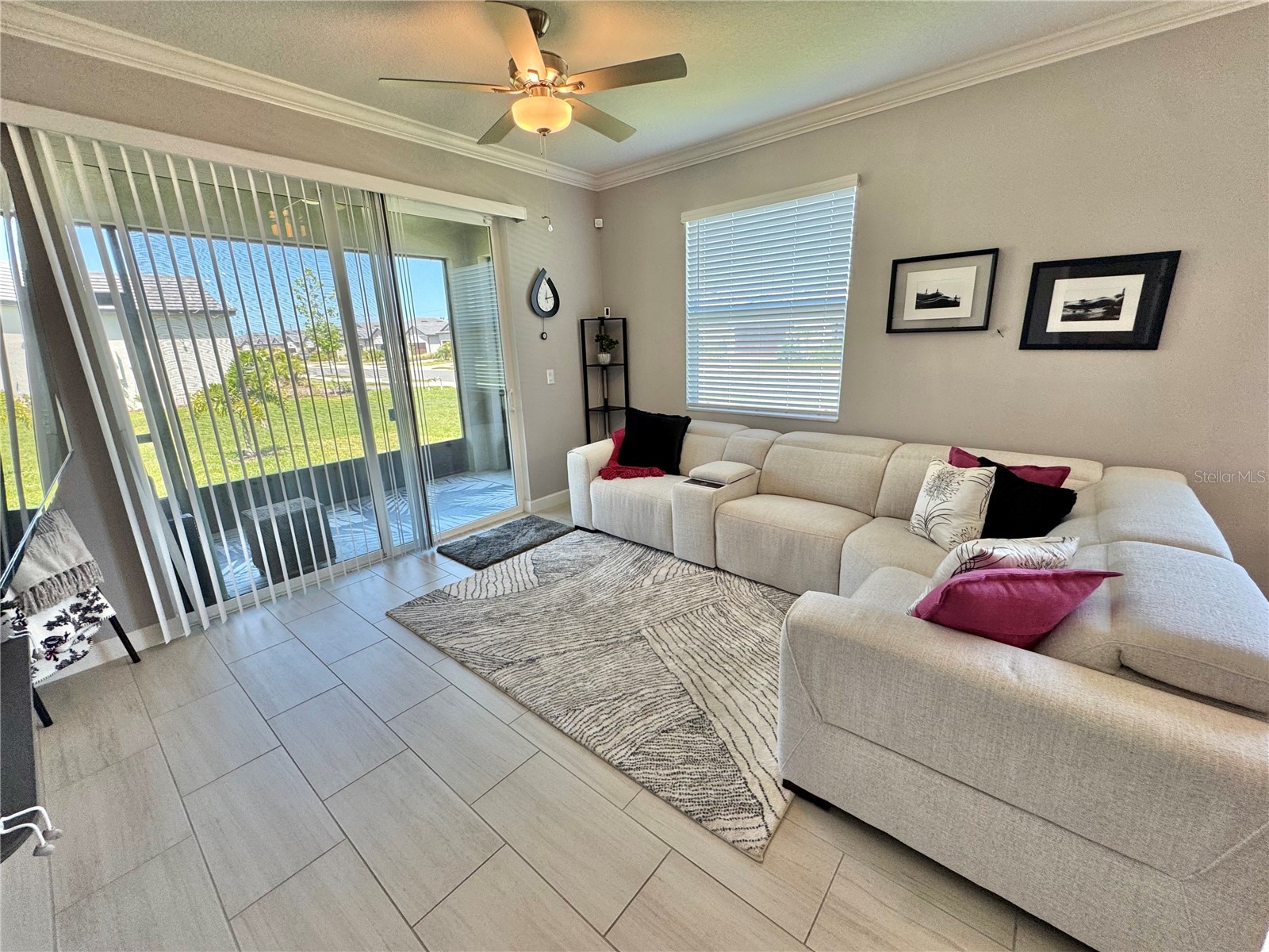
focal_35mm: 14
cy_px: 476
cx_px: 634
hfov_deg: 102.1
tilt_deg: -15.1
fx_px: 513
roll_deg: +1.7
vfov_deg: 85.7
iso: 100
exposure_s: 1/120
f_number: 2.2
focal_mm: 2.22
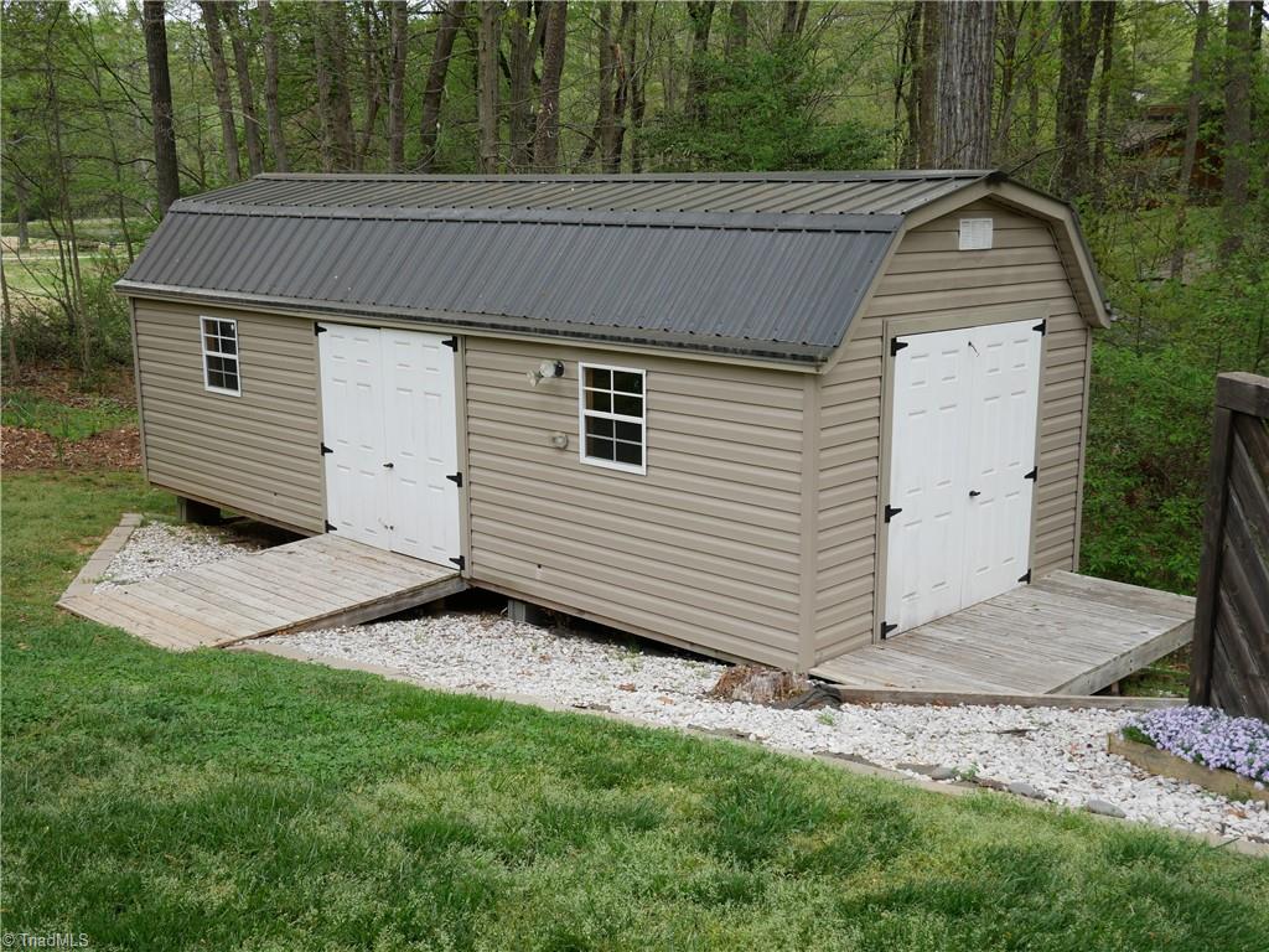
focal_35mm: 40
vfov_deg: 36.0
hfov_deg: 46.8
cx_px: 634
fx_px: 1466
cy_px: 476
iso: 200
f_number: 5.6
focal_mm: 20
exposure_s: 1/200
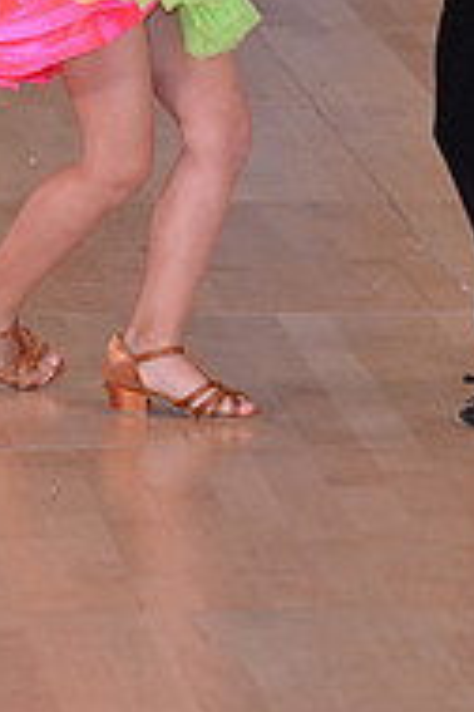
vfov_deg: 4.6
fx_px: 8768
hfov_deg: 3.1
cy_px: -151
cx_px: 404
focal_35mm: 444
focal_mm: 145
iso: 2000
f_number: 6.3
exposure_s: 1/250
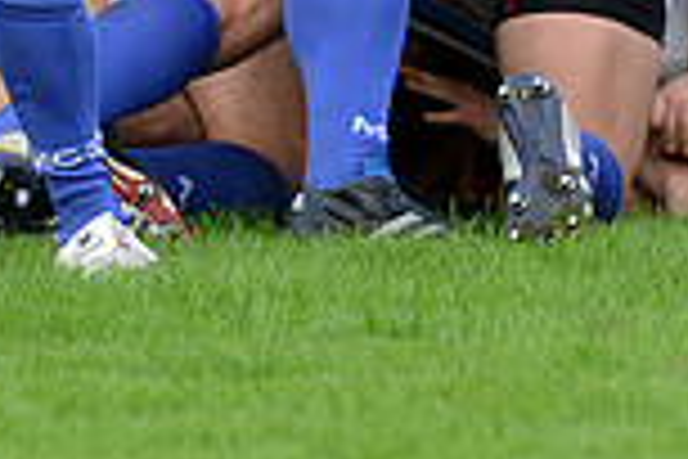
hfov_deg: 2.0
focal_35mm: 1026
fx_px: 19606
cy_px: -394
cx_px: 229
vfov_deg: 1.3
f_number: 4
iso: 800
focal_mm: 270
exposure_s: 1/500
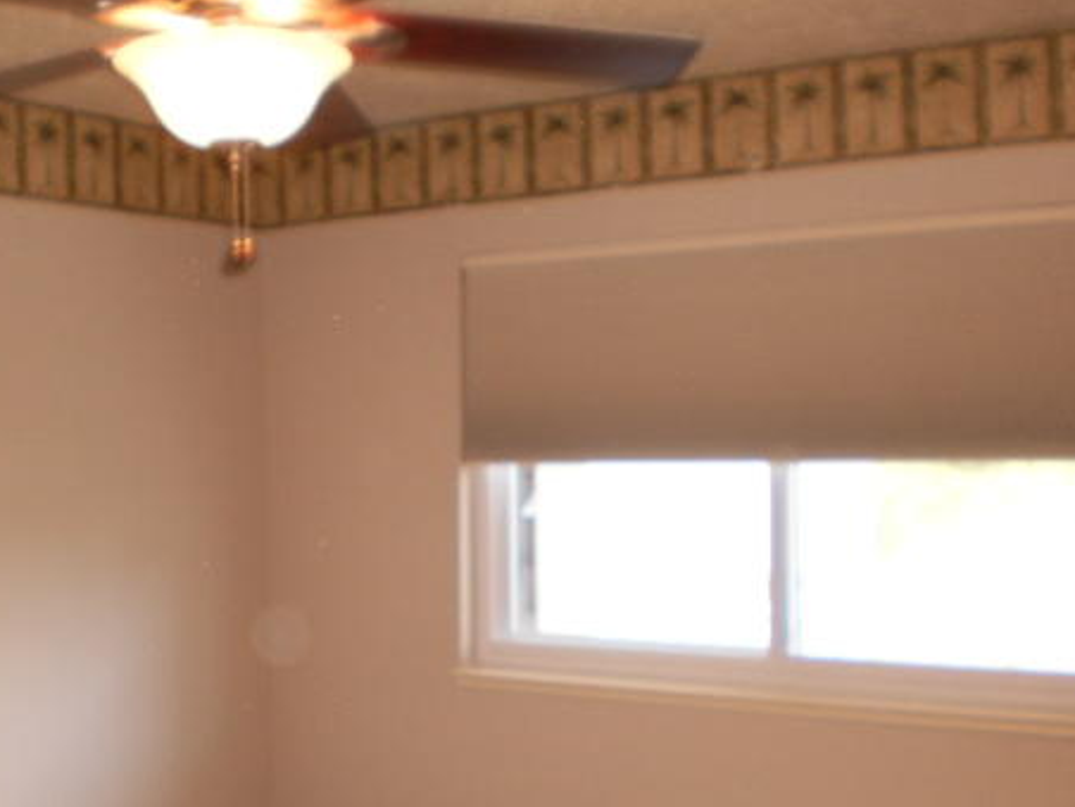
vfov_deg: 28.5
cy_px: 505
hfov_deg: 37.2
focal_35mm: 51
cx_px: 390
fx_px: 1584
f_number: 3.1
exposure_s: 1/30
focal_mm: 6.3
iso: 125
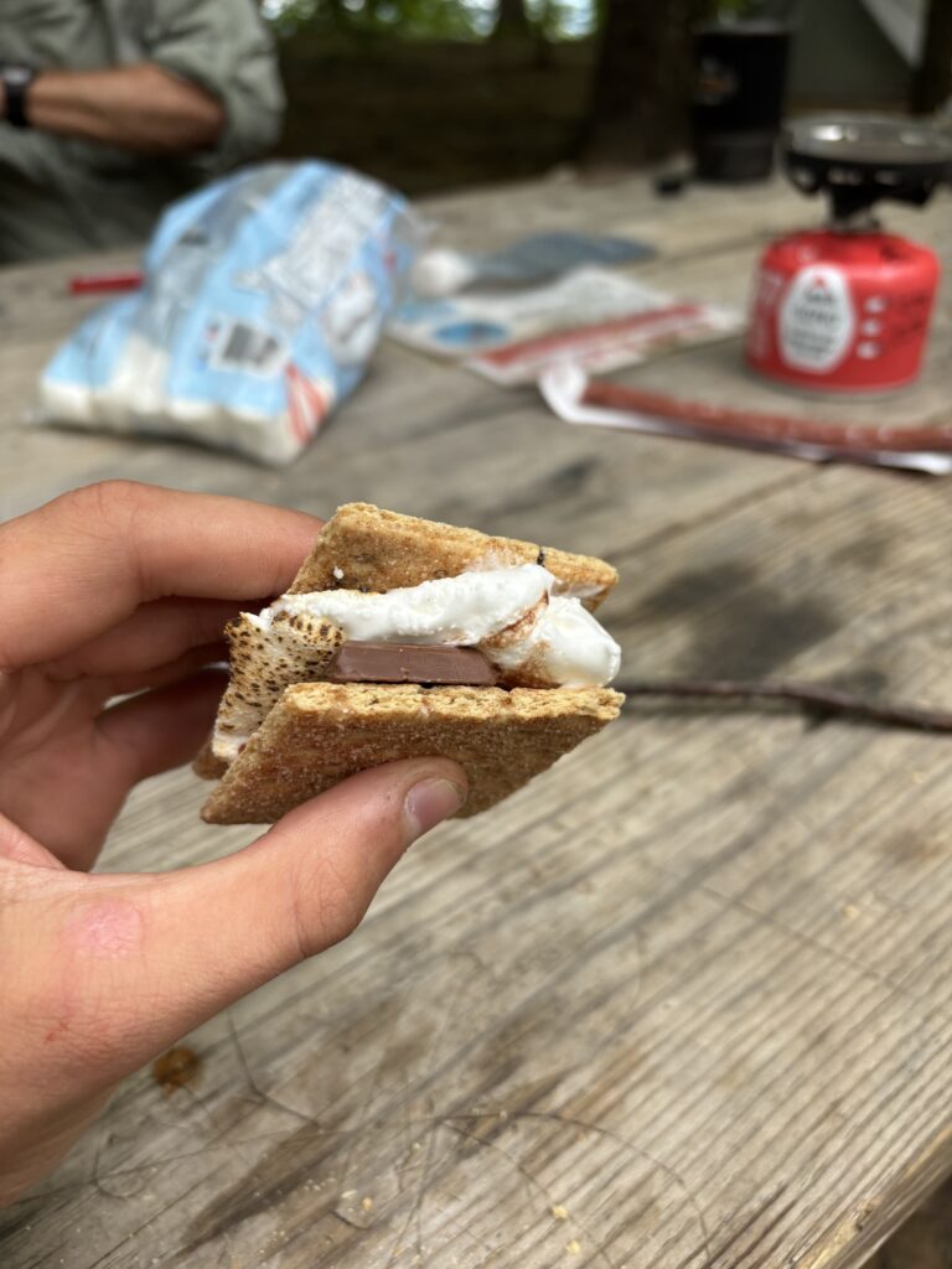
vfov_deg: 67.3
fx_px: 953
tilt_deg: -31.9
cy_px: 634
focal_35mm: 26
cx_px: 476
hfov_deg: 53.1
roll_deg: +1.2
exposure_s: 1/121
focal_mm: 5.96
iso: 64
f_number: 1.6
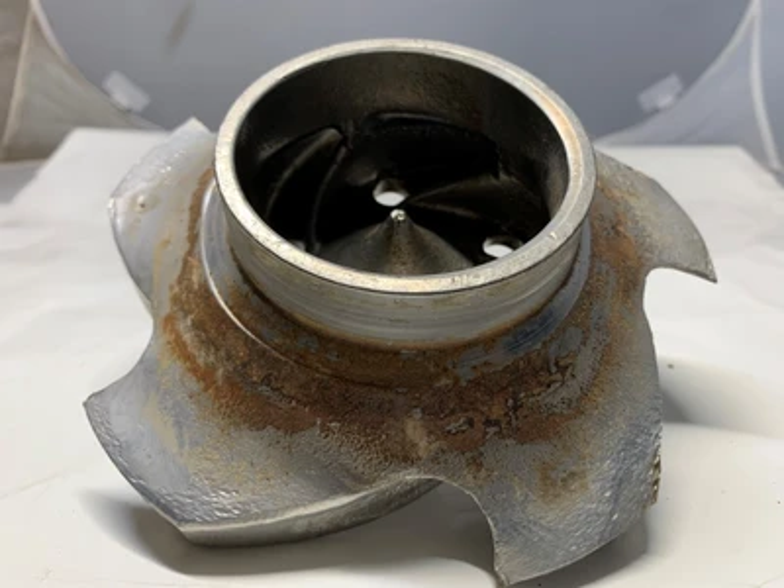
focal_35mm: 26
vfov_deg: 53.1
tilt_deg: -17.9
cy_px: 294
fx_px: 589
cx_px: 392
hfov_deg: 67.3
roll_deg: -0.1
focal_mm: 4.25
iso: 80
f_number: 1.8
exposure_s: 1/121
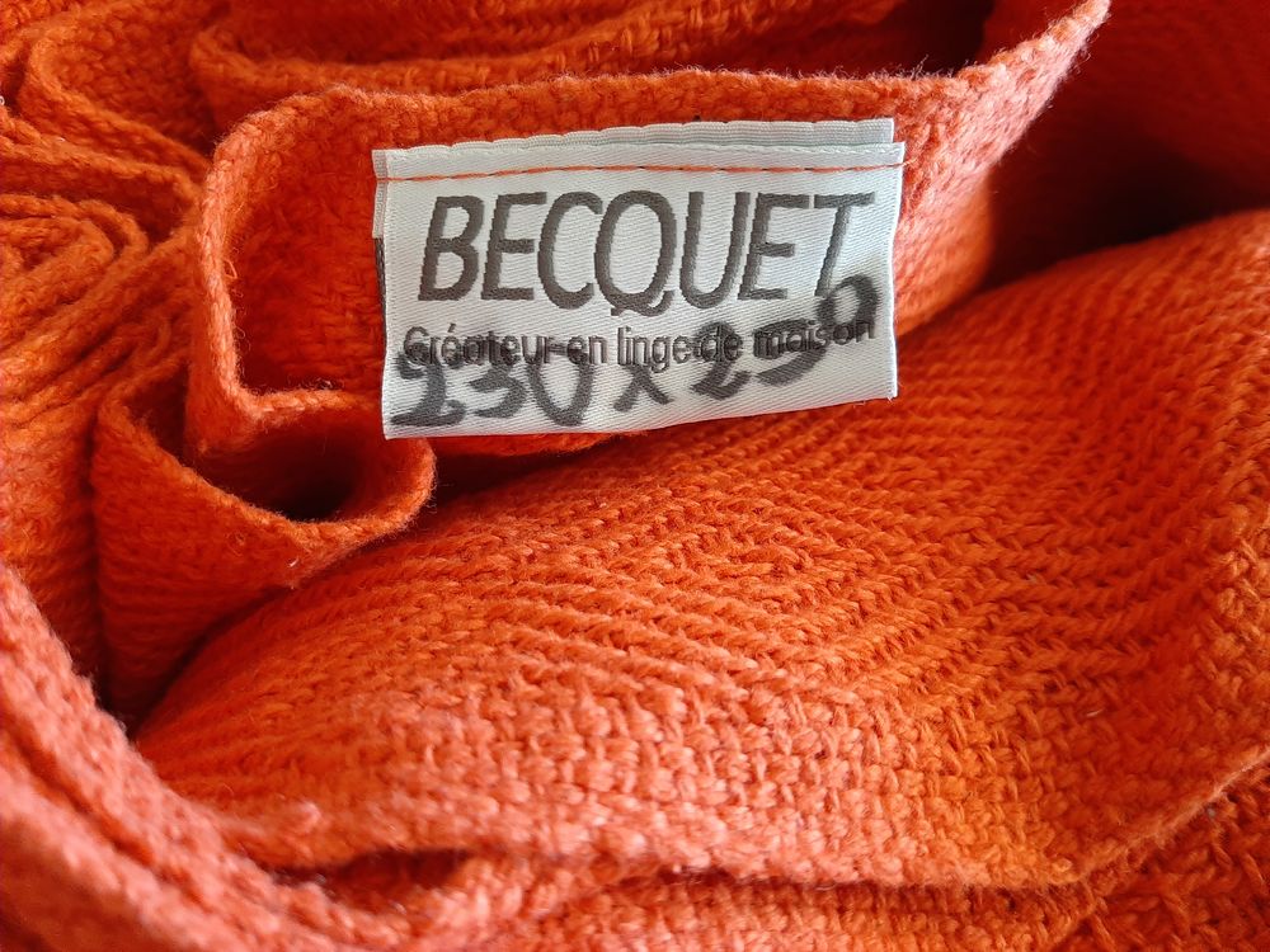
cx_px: 635
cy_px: 476
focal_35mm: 26
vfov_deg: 53.1
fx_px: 954
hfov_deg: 67.3
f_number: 1.7
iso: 200
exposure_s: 1/50
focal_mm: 3.93
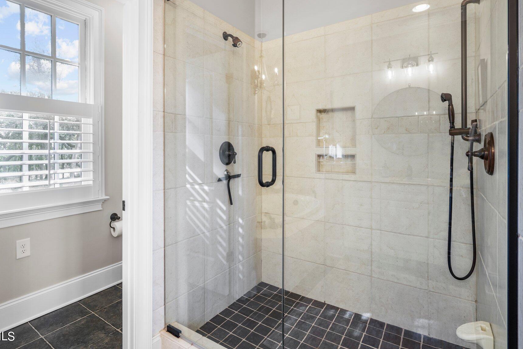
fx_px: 276
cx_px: 238
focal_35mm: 19
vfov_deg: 64.2
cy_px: 148
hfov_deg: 86.7
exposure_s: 1/8
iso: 100
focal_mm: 16
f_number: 4
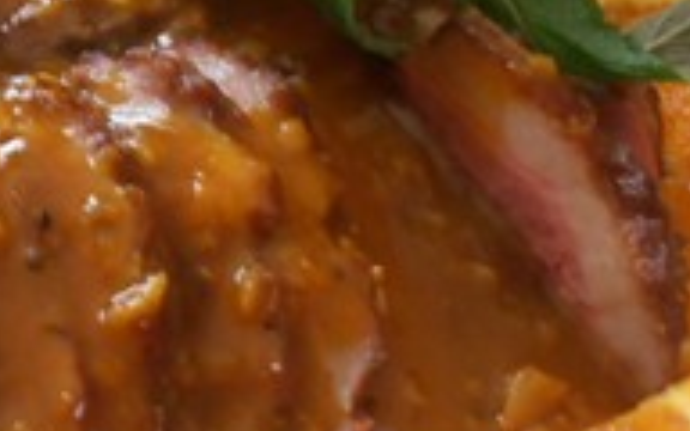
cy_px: 305
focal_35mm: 85
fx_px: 1598
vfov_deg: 15.3
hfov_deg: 22.4
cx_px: -144
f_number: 3
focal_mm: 4.2
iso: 125
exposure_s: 1/6
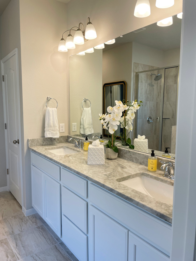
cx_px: 98
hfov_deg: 53.1
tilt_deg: -5.2
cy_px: 130
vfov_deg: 67.3
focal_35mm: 26
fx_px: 196
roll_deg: +0.6
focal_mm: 4.2
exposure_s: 1/120
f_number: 1.6
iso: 40
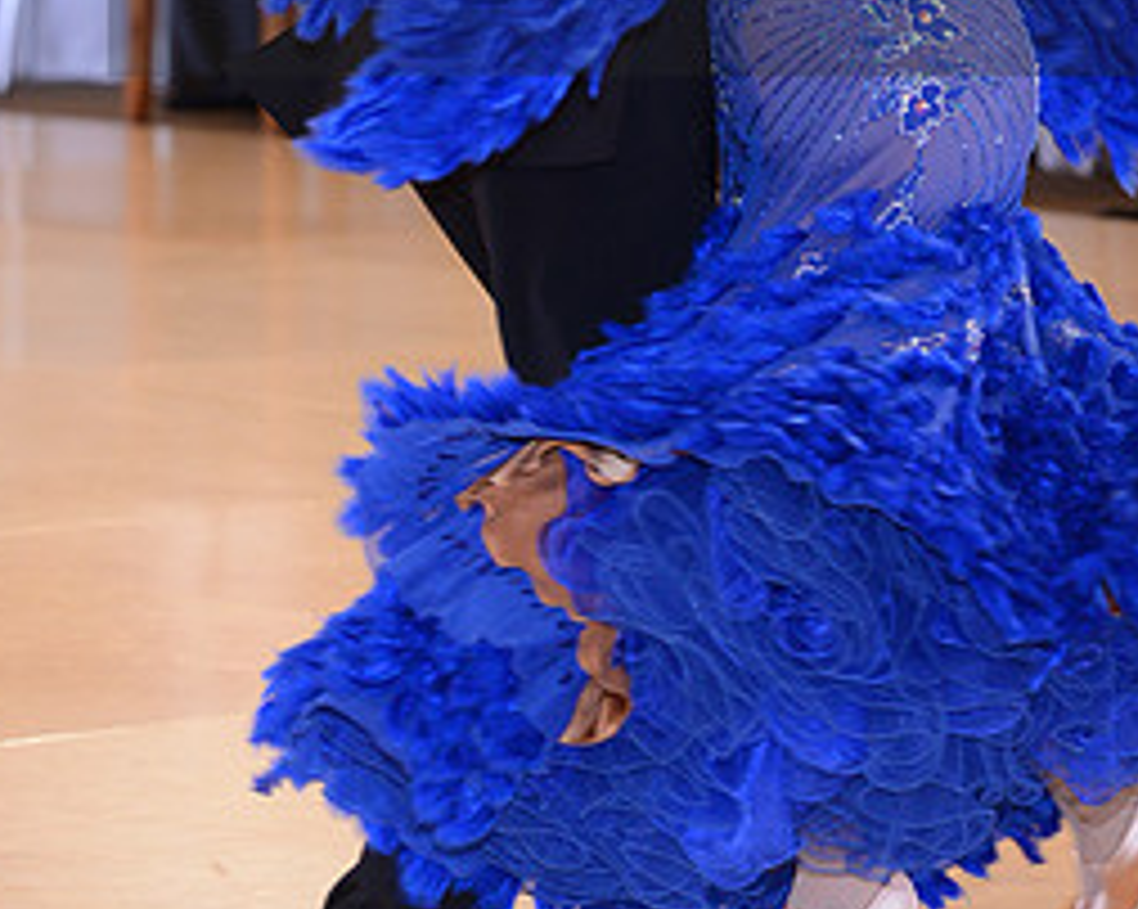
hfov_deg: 6.0
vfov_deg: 4.8
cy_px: -72
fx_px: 10870
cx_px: 731
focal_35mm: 323
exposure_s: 1/250
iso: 1250
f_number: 5.6
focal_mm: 150
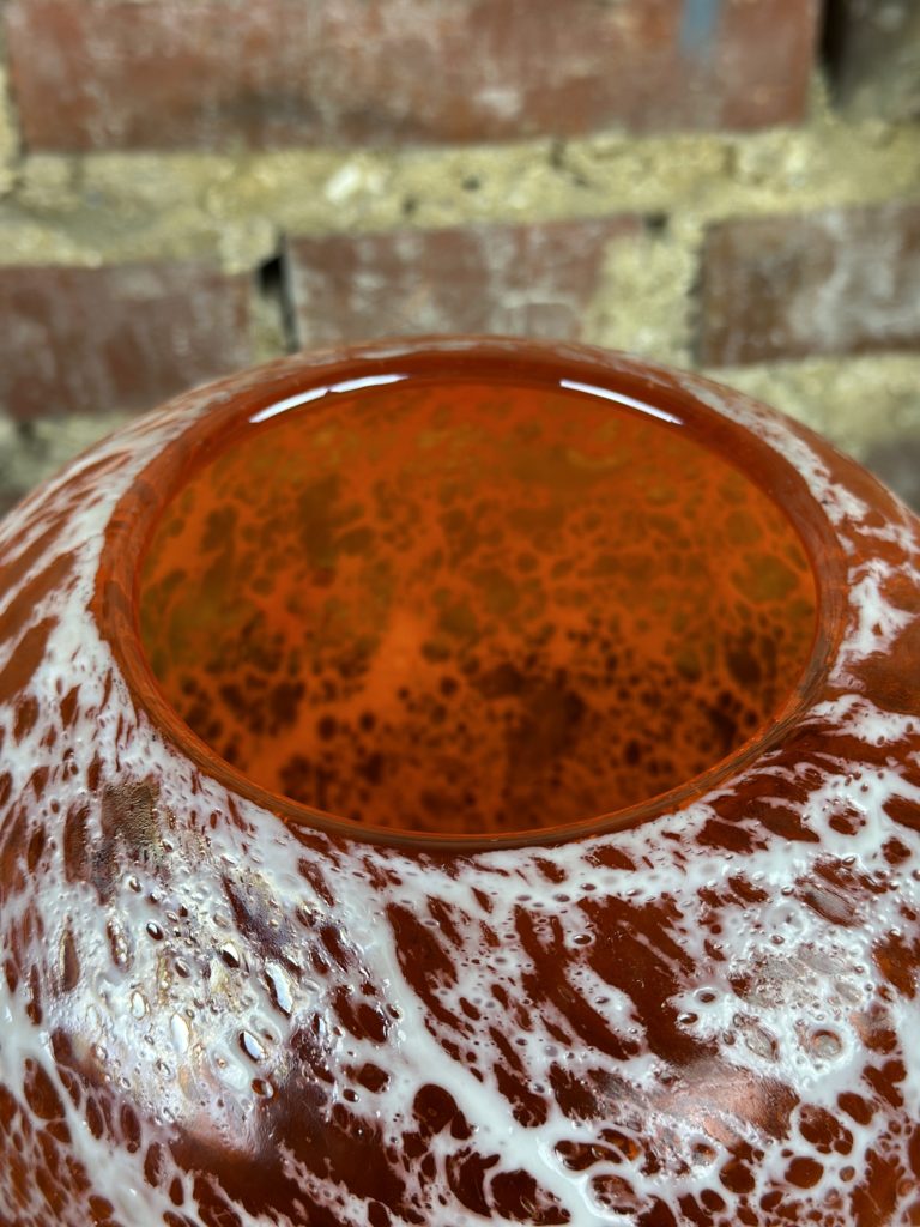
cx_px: 460
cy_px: 614
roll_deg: +3.6
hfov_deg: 30.3
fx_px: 1701
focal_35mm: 48
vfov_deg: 39.7
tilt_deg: -44.6
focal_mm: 6.86
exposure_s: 1/100
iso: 64
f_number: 1.78
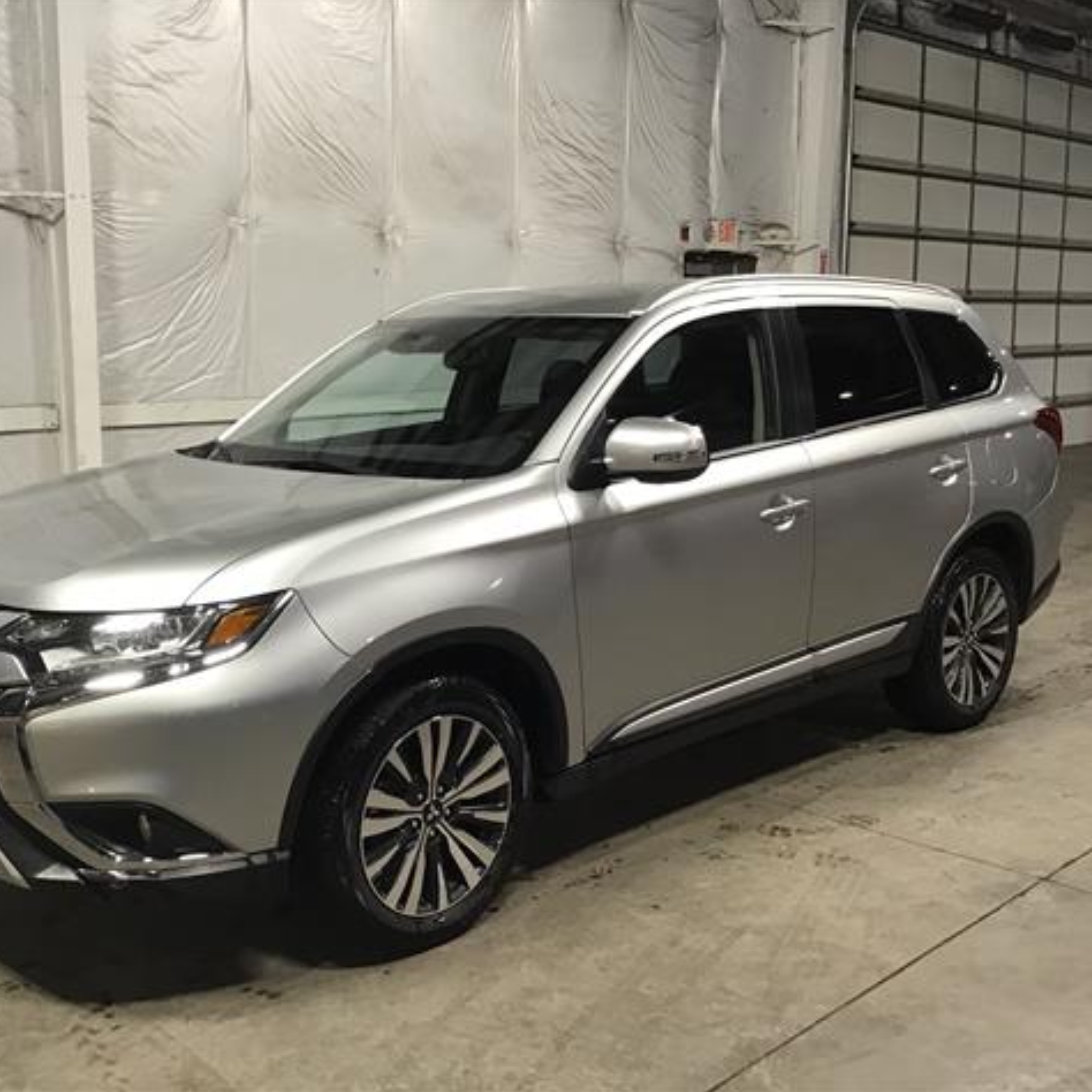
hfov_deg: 44.7
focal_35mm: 37
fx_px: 1321
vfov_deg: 44.9
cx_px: 429
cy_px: 541
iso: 64
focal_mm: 3.3
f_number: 2.4
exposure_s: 1/30
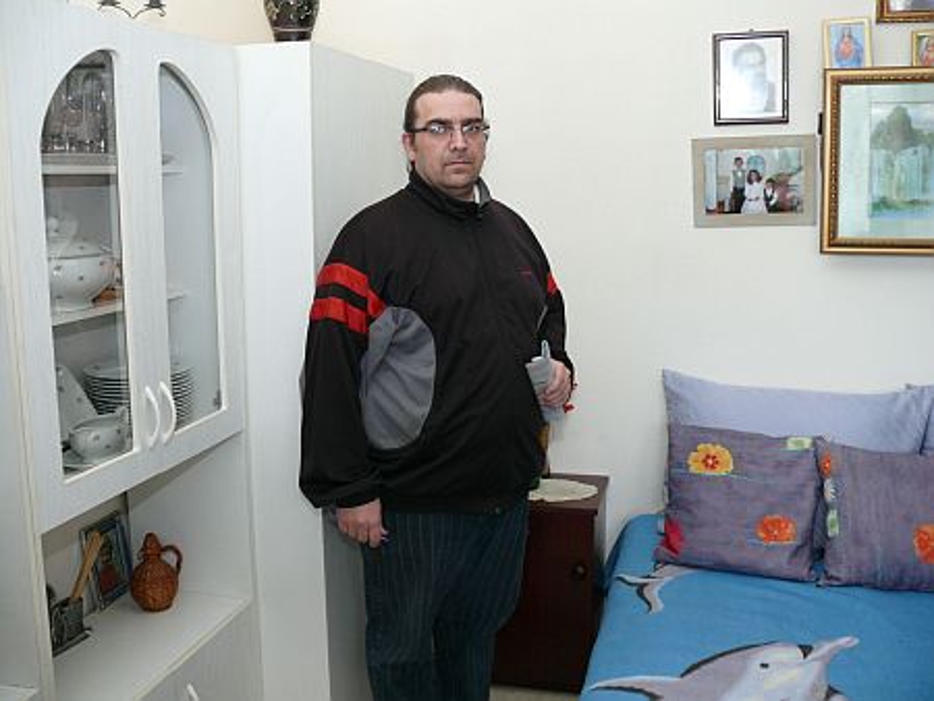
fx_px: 945
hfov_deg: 52.6
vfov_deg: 40.7
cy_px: 350
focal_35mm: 35
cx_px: 467
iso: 100
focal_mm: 7.4
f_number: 2.8
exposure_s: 1/30
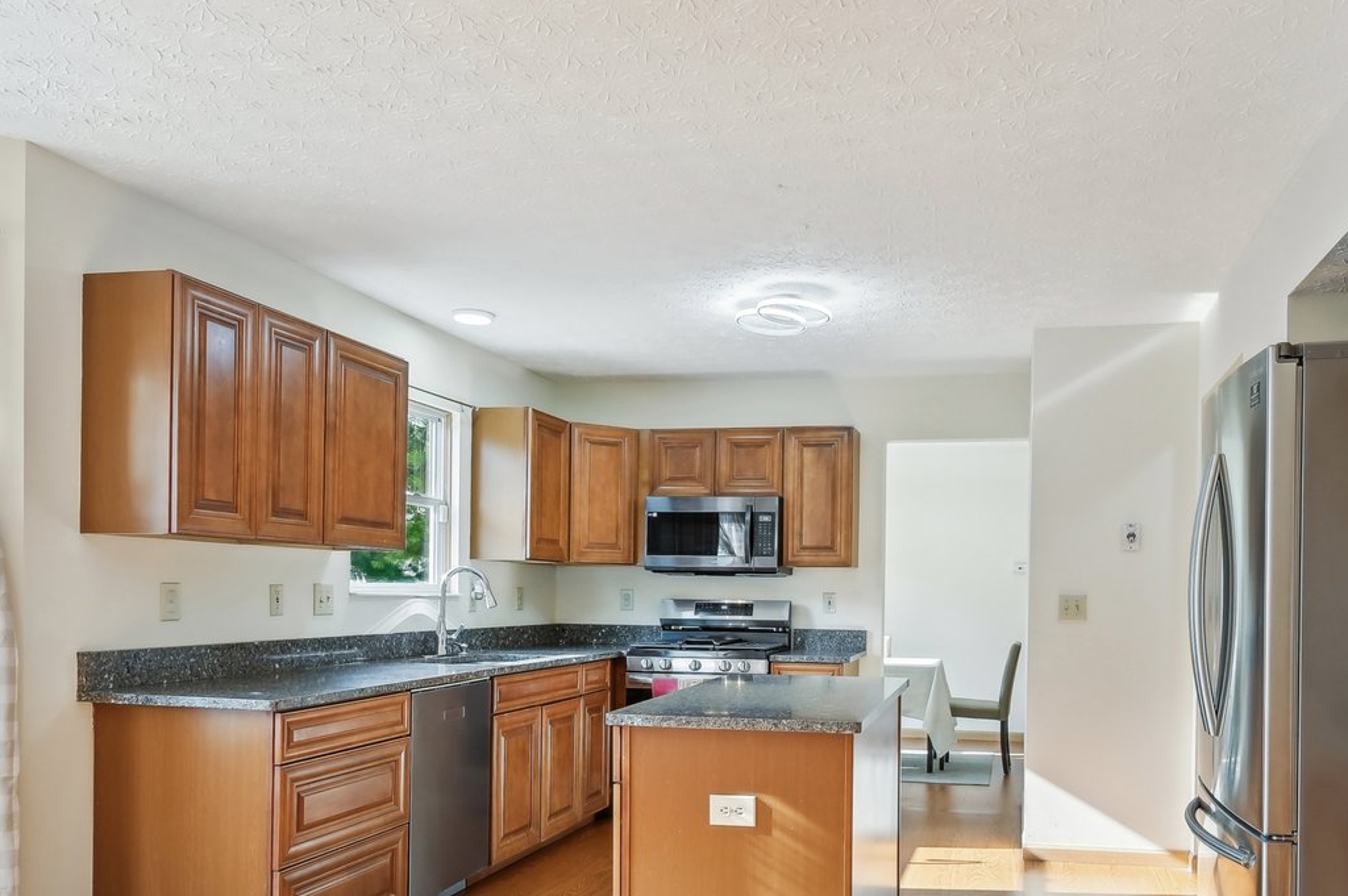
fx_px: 1048
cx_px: 796
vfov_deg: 45.7
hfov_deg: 65.0
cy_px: 585
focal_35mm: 28
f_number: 8
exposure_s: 1/30
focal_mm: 14
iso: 400
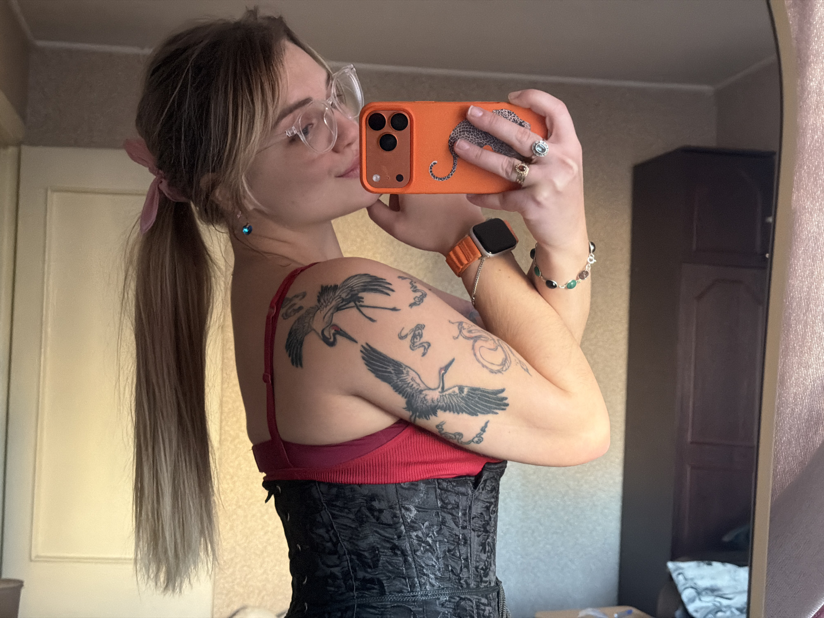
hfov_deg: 39.7
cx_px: 412
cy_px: 309
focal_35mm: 48
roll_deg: -0.9
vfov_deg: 30.3
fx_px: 1143
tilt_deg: -21.1
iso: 800
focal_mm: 6.76
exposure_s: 1/28
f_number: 1.78
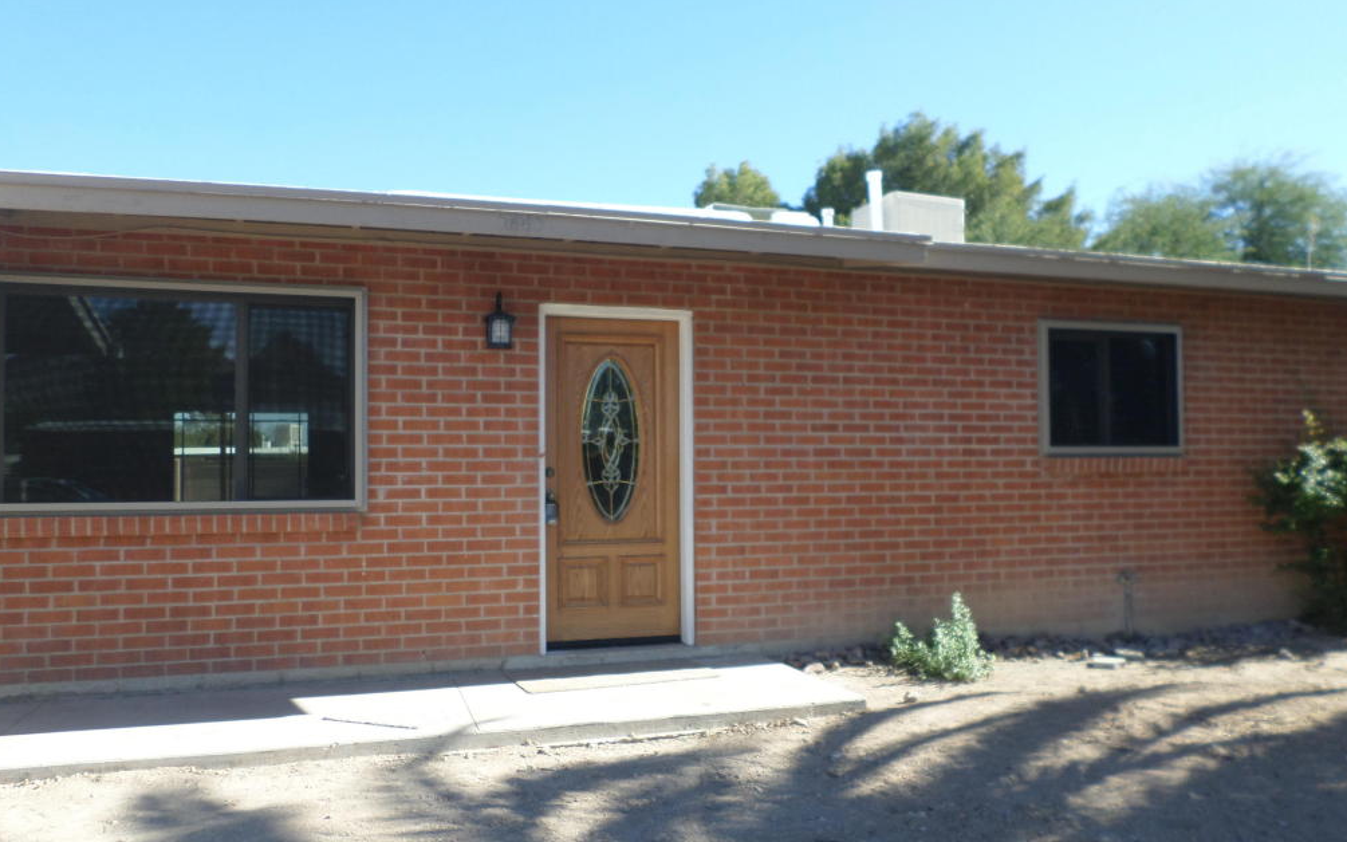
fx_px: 991
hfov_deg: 68.4
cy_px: 445
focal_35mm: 27
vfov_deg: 46.0
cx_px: 673
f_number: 2.5
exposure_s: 1/500
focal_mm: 4.5
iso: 80
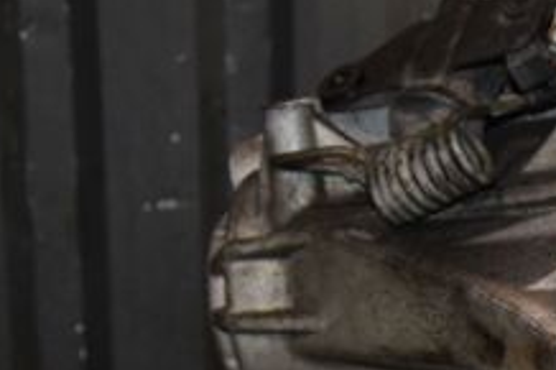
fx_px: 2176
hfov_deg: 13.9
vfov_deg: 9.6
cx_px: 752
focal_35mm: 141
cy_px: 408
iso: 800
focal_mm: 32
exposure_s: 1/60
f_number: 5
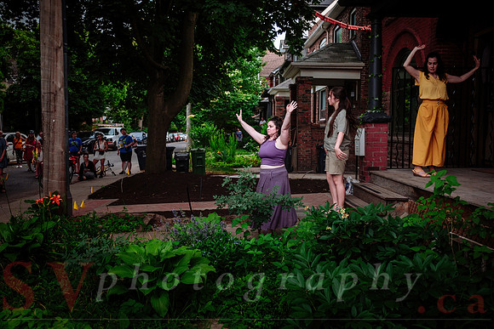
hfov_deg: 61.9
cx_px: 247
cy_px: 164
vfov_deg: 43.6
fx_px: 412
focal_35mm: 30
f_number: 2.8
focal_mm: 20
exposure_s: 1/250
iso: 1600
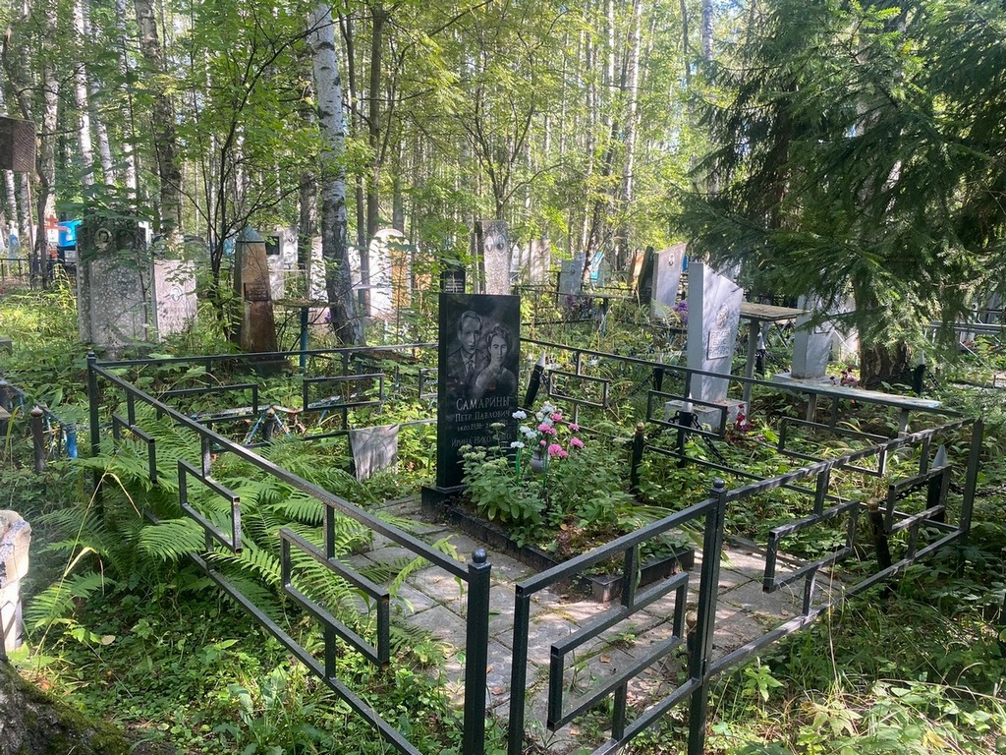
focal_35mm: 26
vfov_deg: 53.1
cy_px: 378
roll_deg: -1.9
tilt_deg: -8.8
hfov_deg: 67.3
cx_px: 503
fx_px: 756
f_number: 1.8
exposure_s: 1/122
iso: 64
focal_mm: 4.25
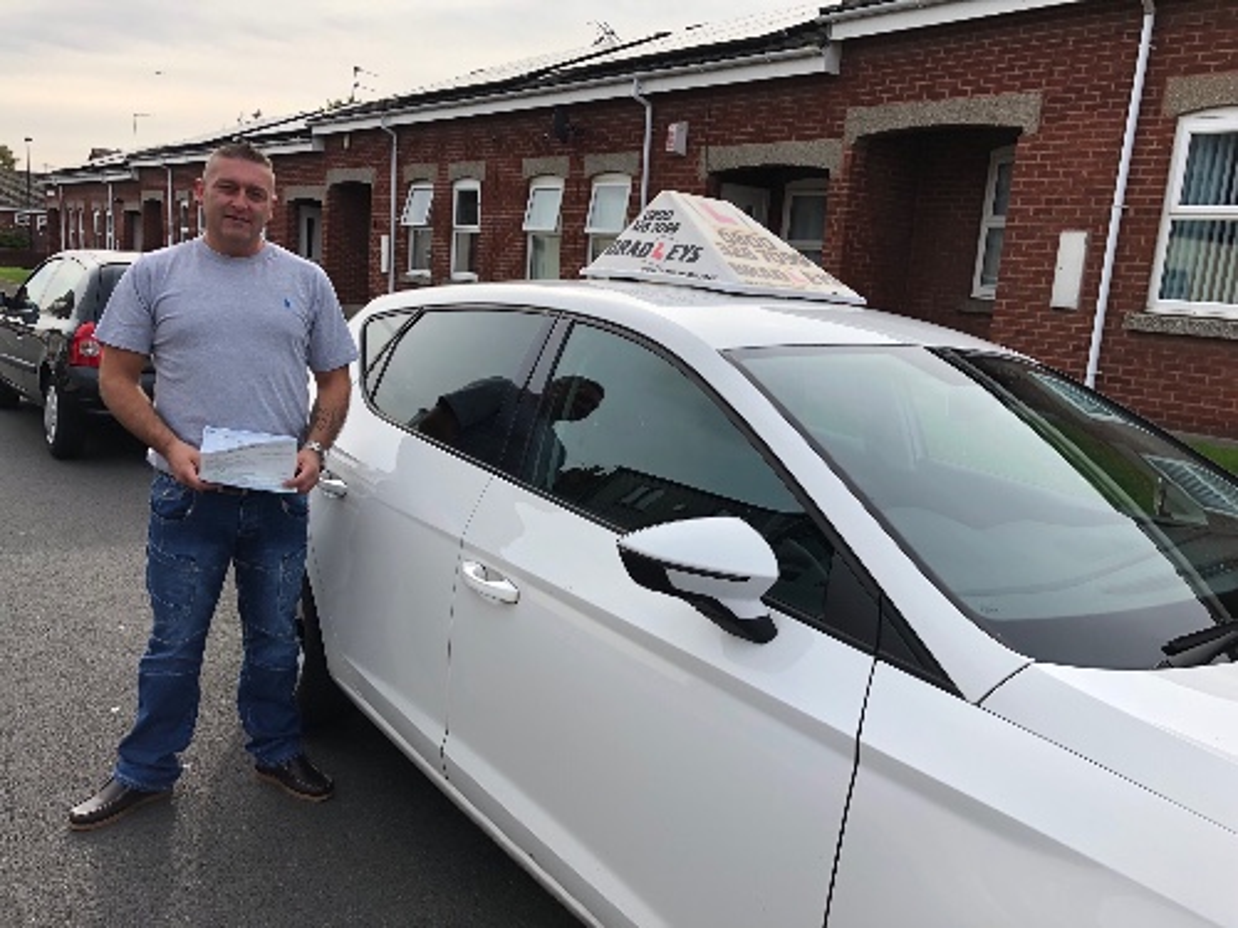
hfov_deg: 61.7
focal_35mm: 29
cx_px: 619
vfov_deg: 48.2
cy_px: 464
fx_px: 1037
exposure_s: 1/1021
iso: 20
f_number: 1.8
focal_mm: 3.99
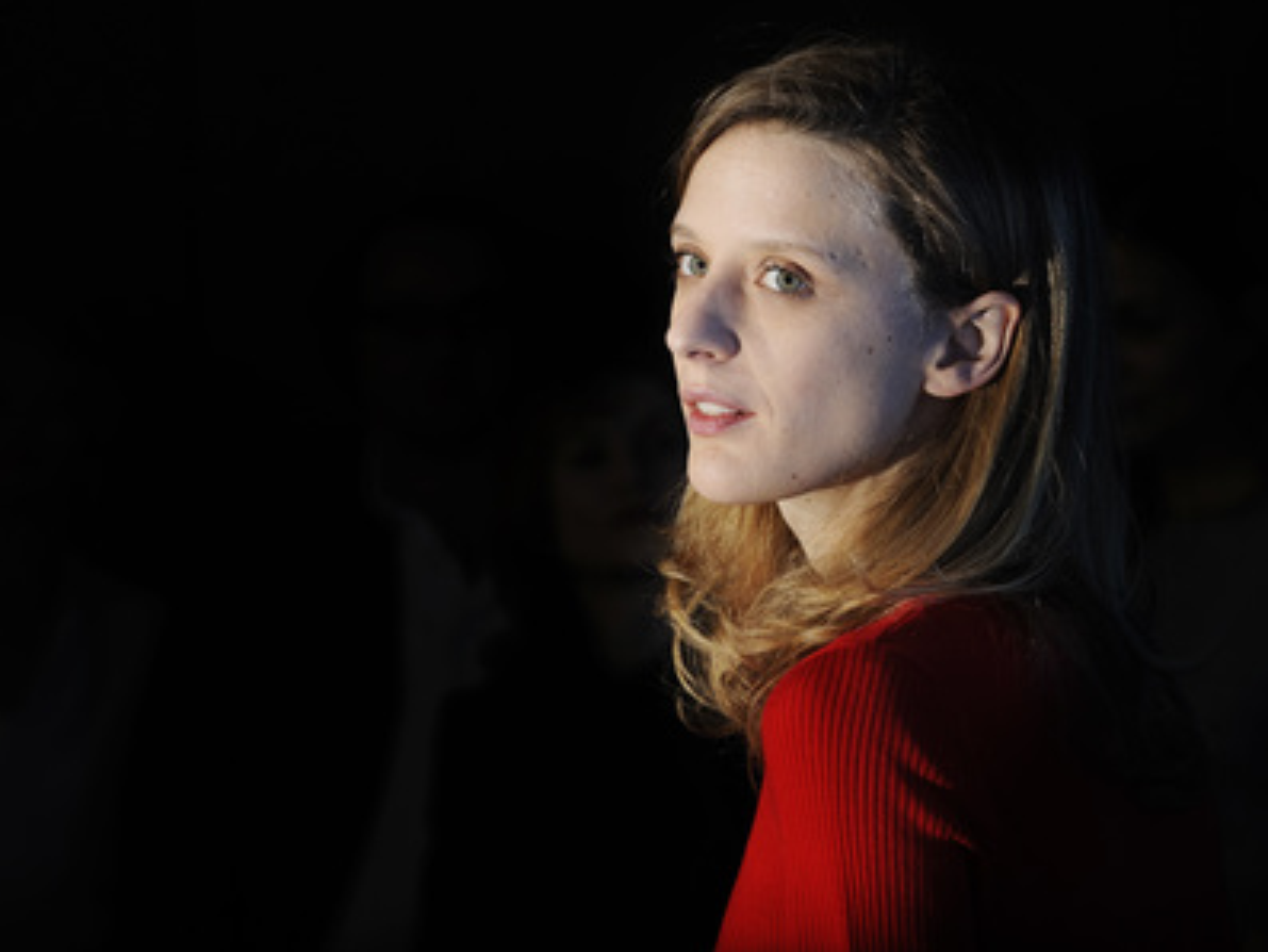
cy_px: 476
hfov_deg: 9.1
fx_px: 7988
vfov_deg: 6.8
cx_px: 565
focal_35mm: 218
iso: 200
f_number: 9
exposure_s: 1/320
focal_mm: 200
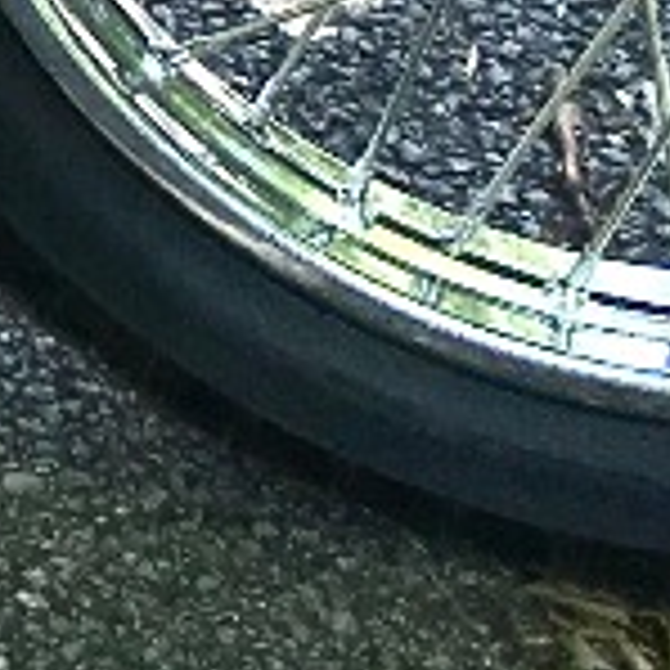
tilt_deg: -29.6
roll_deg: +0.6
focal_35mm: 247
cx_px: -1367
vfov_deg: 6.6
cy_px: -1133
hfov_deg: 6.5
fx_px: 5409
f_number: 2.2
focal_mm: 4.15
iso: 25
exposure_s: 1/509
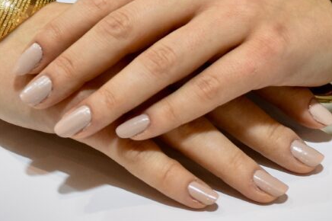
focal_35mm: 141
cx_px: 205
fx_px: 1299
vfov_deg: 9.5
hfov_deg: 14.5
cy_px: -85
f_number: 4.5
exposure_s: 1/80
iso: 1000
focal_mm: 32
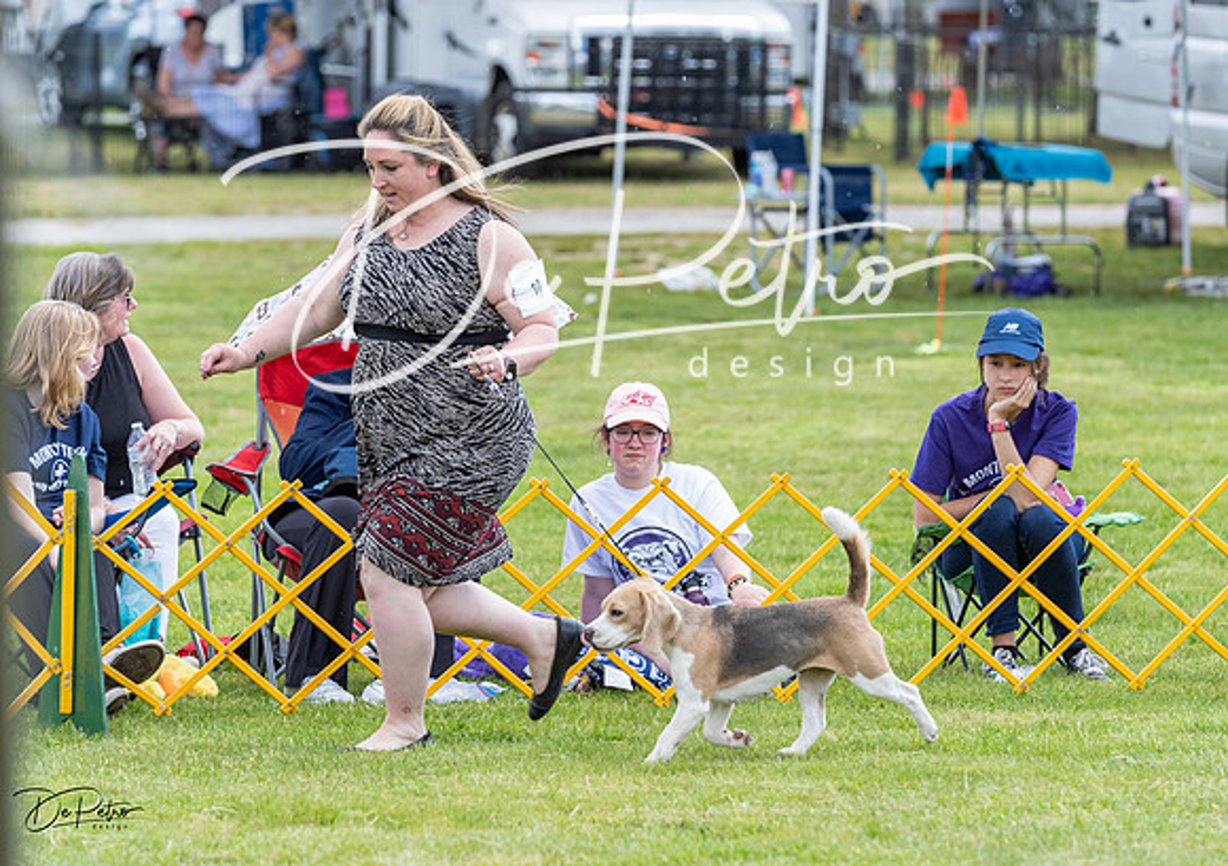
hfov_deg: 9.6
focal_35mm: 211
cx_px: 705
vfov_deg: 6.8
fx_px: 7341
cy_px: 363
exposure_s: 1/640
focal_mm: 162
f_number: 4
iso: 400
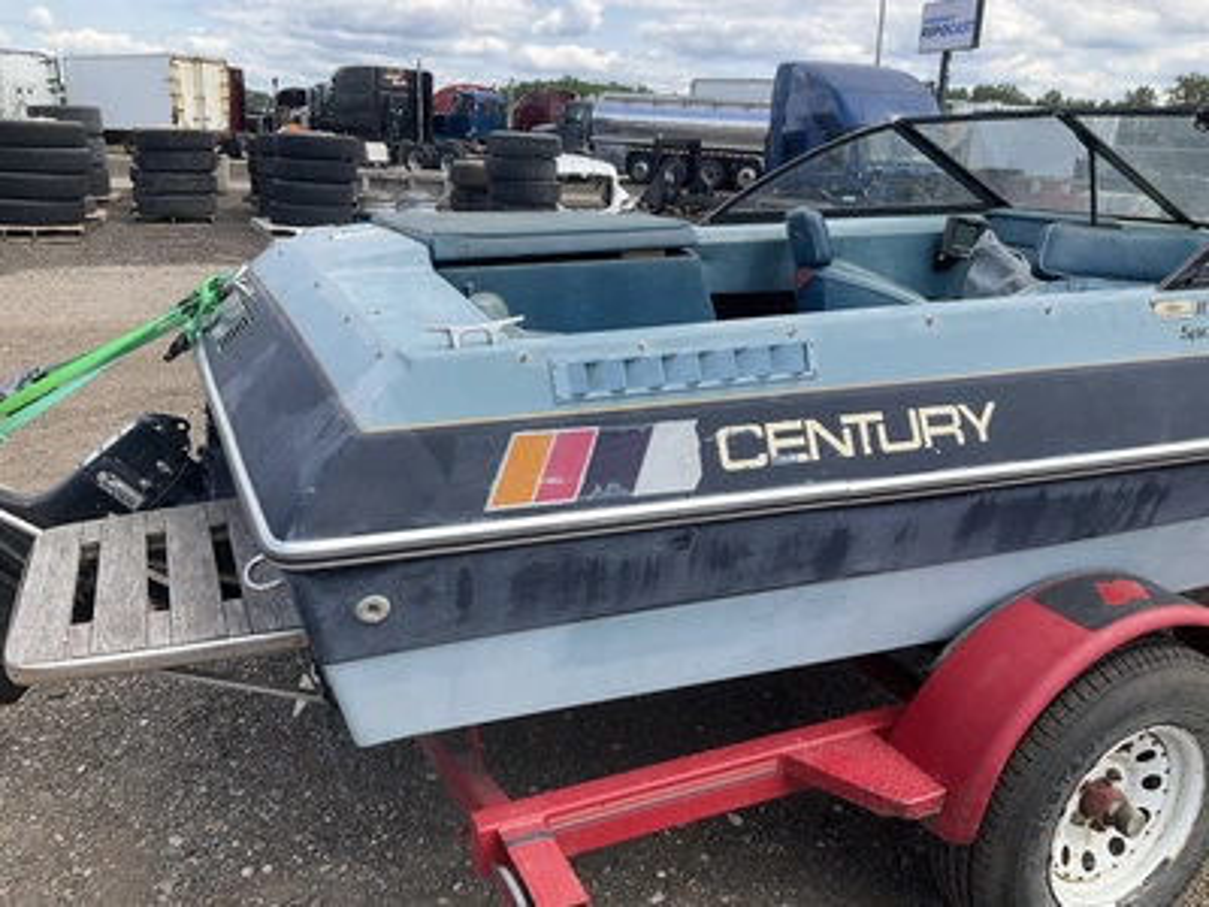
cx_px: 604
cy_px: 454
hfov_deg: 61.7
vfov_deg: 48.2
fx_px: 1013
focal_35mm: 29
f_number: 1.8
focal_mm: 3
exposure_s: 1/898
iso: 25
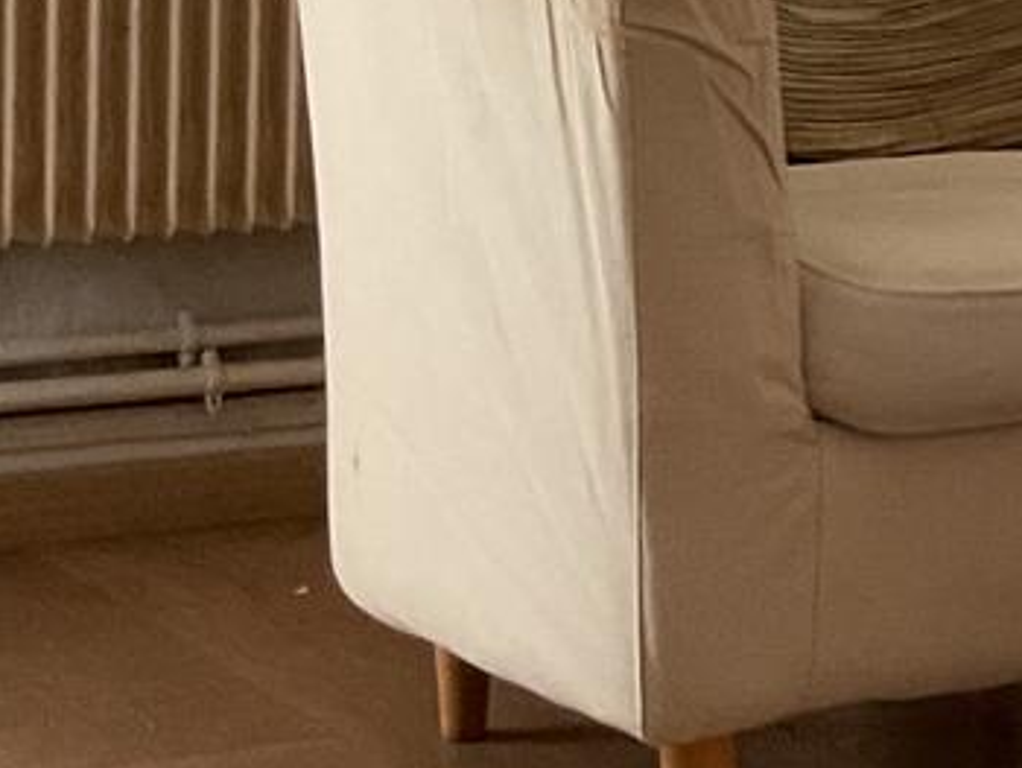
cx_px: 1933
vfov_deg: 9.3
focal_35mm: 159
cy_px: -67
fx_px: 4698
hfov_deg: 11.4
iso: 160
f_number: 1.8
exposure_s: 1/60
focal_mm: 3
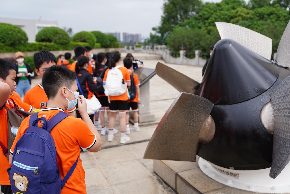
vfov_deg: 40.0
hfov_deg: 57.2
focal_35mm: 33
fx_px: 266
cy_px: 97
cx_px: 145
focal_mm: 33
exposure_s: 1/2500
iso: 200
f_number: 2.8
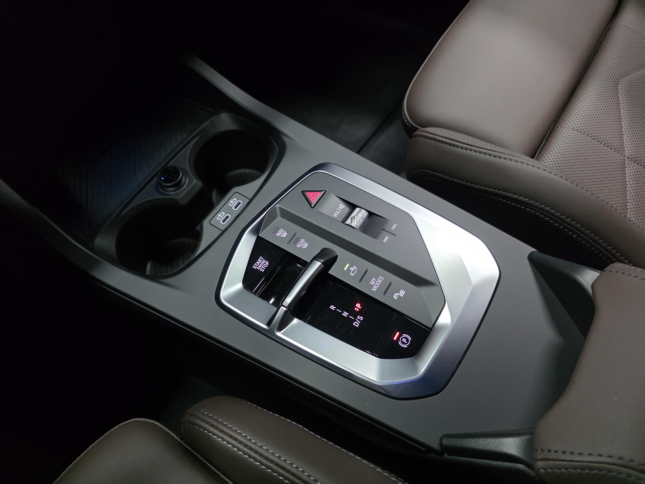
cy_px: 242
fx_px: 429
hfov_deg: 73.9
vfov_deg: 58.9
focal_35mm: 23
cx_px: 322
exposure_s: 1/100
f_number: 1.7
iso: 1600
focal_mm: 6.3
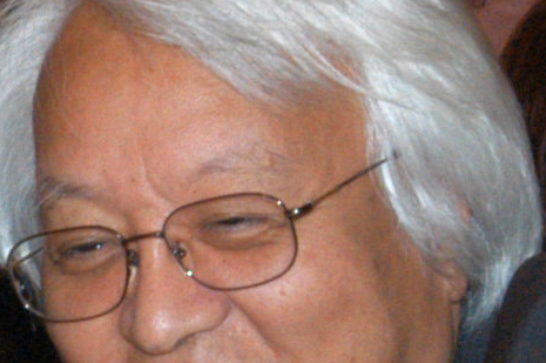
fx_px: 7651
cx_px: -213
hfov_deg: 4.1
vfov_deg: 2.7
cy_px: 324
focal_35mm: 505
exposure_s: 1/45
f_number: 9.5
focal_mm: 52
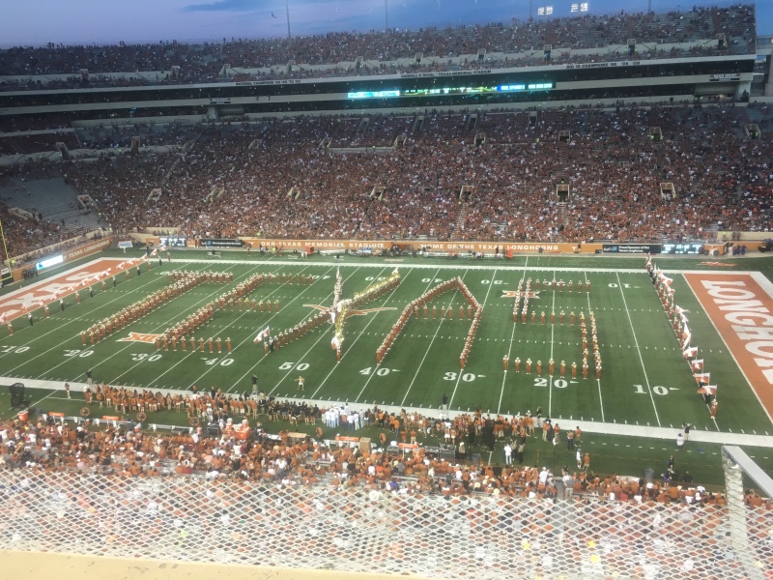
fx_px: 648
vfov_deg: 48.2
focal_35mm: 29
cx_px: 386
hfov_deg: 61.7
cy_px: 290
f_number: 2.2
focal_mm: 4.15
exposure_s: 1/30
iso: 25
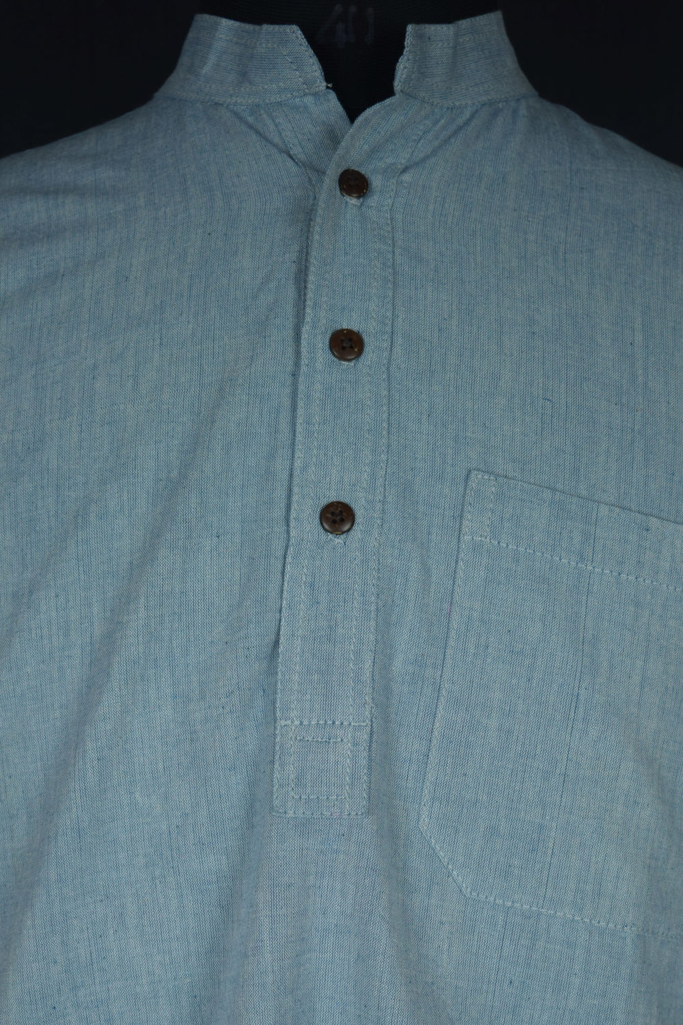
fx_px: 1238
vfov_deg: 45.0
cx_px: 342
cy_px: 512
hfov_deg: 30.8
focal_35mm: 44
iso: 100
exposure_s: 1/60
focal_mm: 29
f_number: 4.5
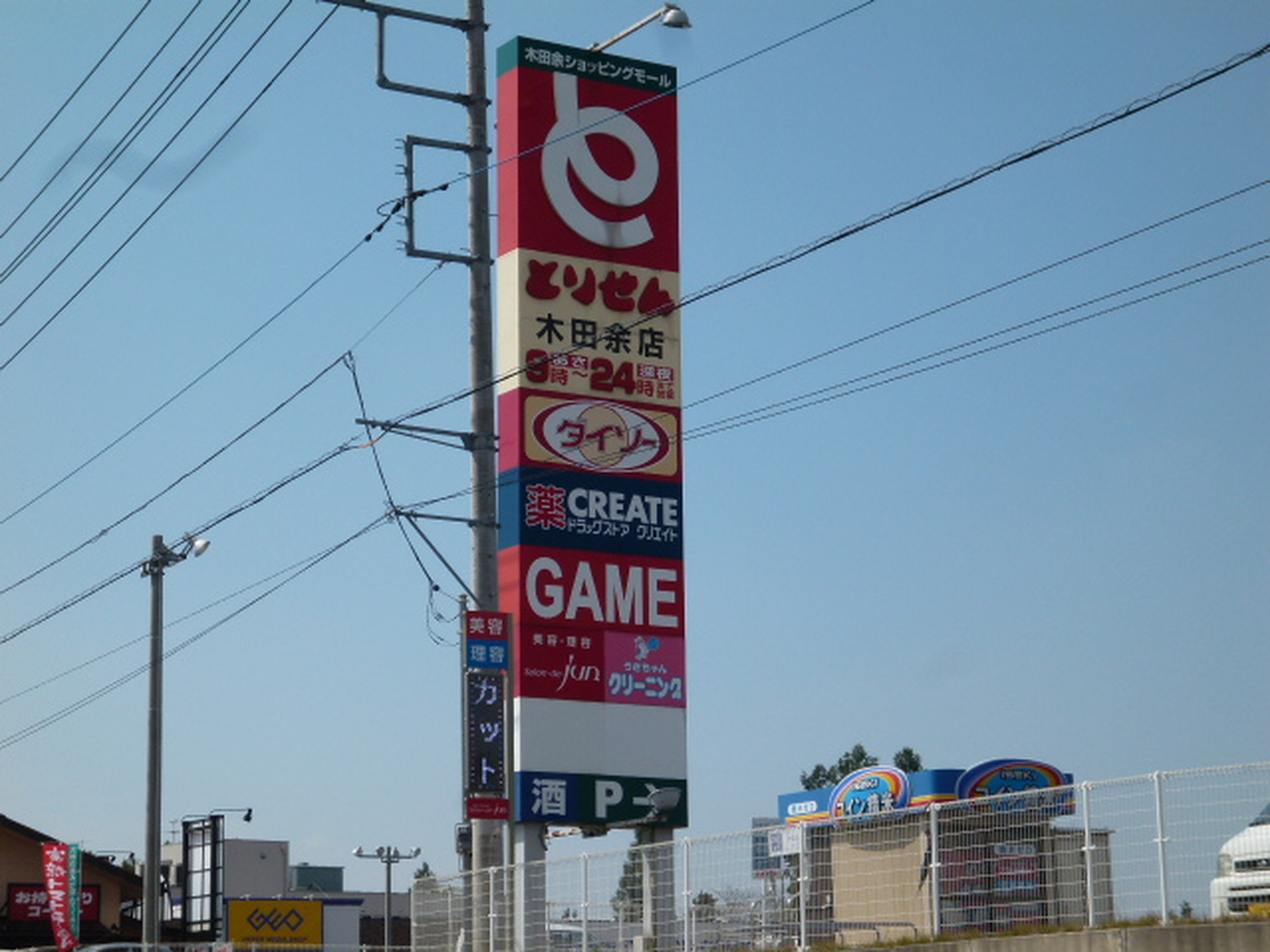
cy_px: 476
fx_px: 2825
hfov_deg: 25.3
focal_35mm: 77
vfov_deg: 19.1
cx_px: 635
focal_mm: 13.8
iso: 100
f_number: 5.6
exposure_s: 1/800
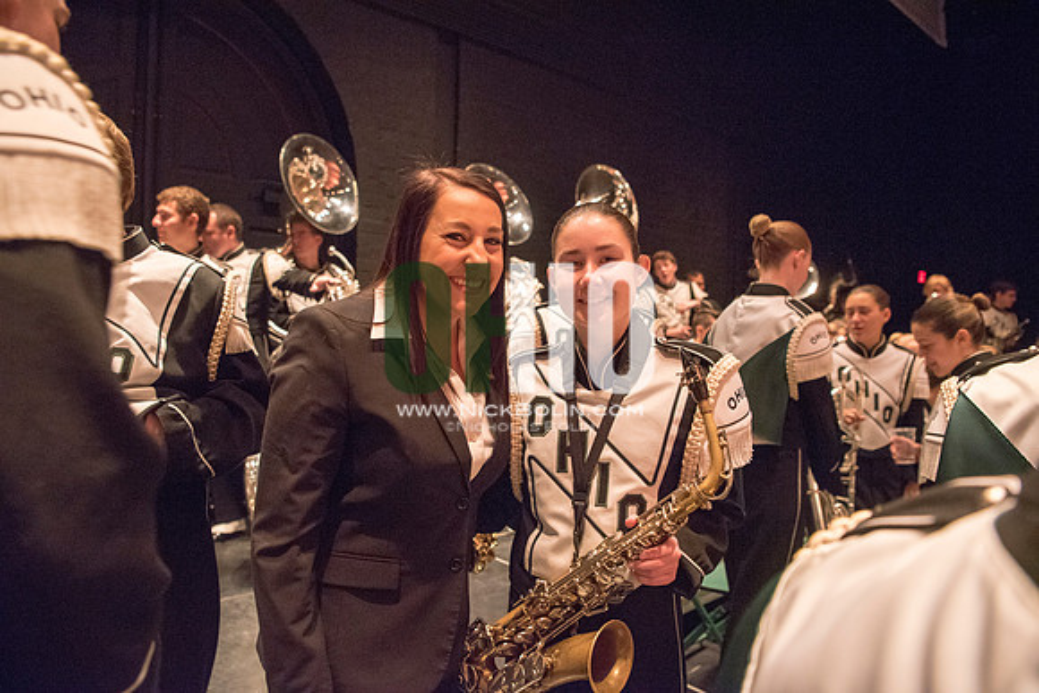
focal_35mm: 24
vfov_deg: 53.2
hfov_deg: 73.7
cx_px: 520
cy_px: 346
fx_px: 693
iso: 4000
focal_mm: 24
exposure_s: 1/60
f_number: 3.5
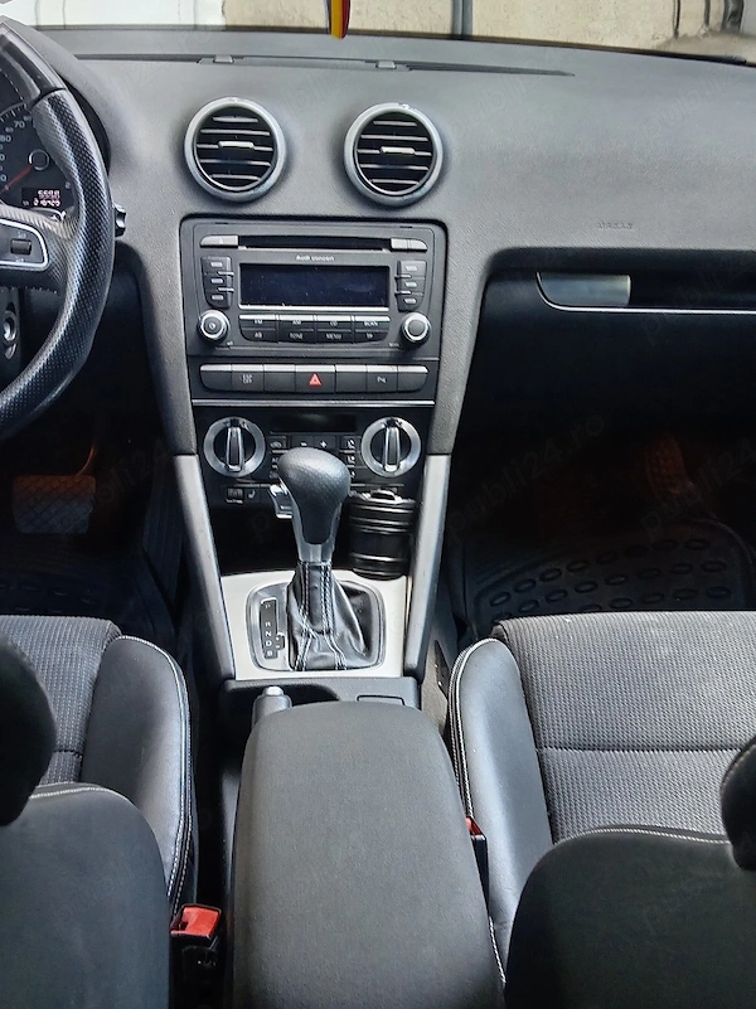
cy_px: 504
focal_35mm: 41
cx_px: 378
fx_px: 1195
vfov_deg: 45.8
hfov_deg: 35.1
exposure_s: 1/100
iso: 822
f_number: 1.8
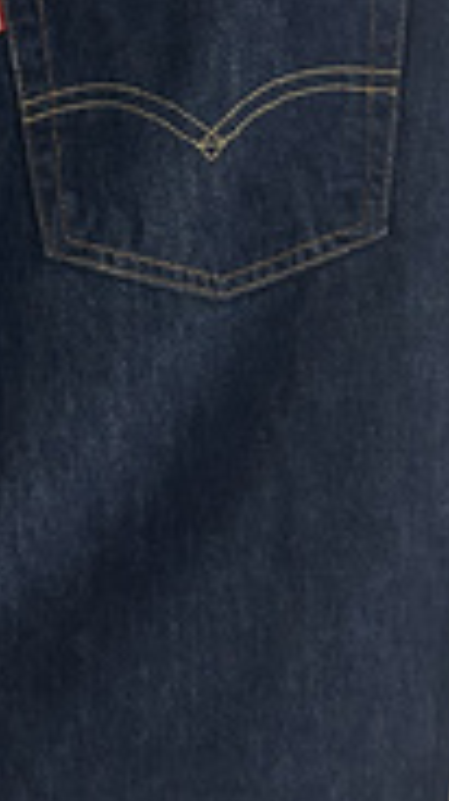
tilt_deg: -15.9
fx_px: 1636
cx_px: -133
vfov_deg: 27.5
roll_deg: -0.2
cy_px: 300
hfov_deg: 14.9
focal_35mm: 77
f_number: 1.5
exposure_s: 1/25
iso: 500
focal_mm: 5.7
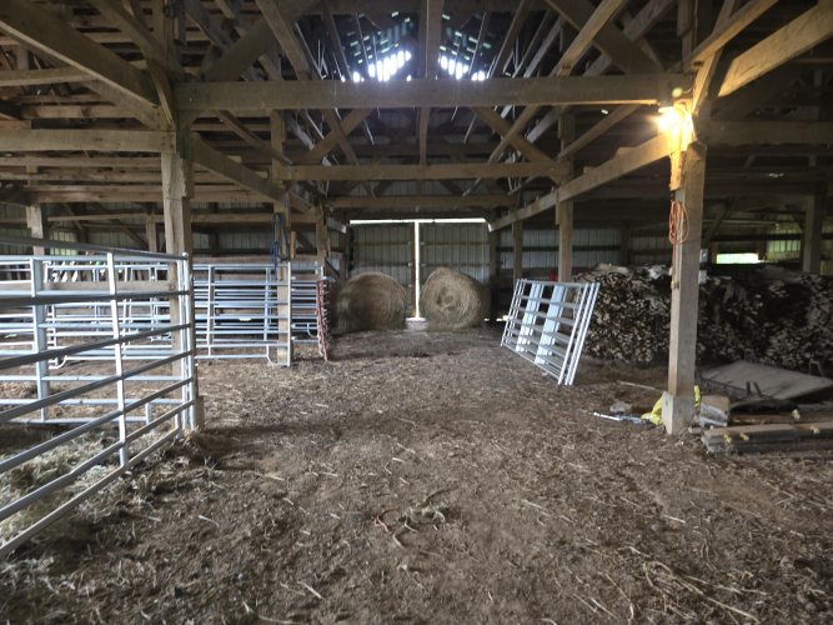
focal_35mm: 23
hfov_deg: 73.9
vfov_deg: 58.9
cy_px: 312
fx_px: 553
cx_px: 416
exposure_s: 1/13.4
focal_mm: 5.4
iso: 125
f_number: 1.8
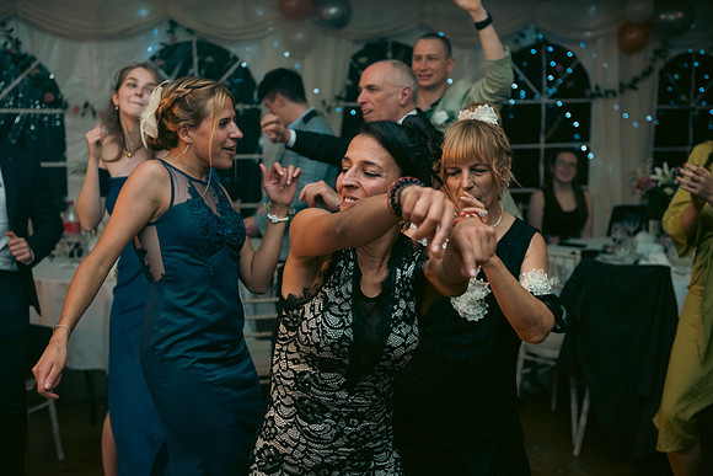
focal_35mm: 48
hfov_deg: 41.1
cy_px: 238
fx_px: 951
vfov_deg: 28.1
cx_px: 356
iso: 800
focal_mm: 48
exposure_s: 1/160
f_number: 3.5
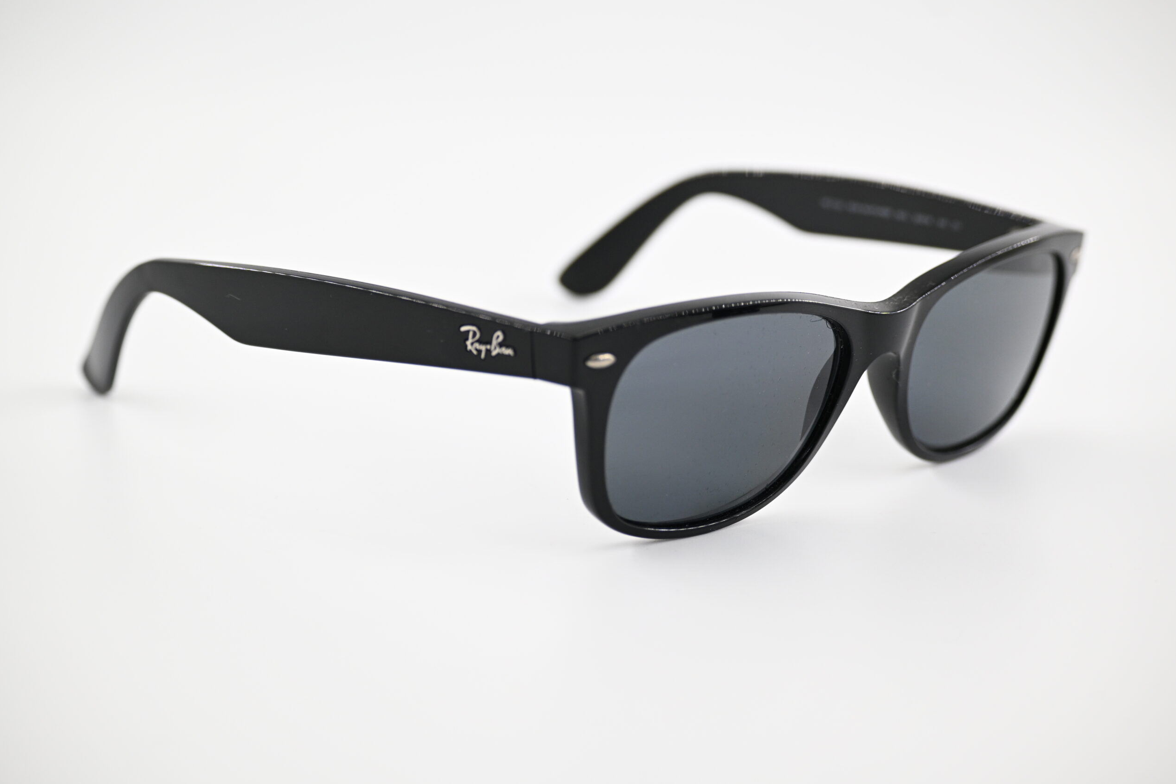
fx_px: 2630
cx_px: 595
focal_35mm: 81
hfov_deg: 25.2
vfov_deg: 17.0
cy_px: 394
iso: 400
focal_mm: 53
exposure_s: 1/400
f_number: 4.5
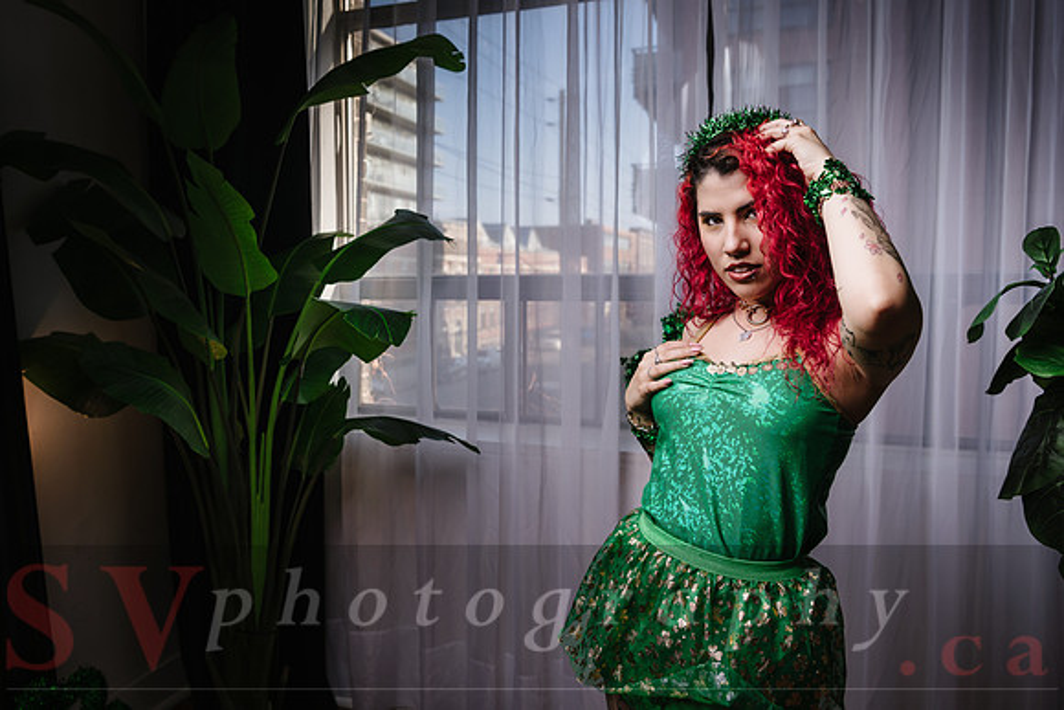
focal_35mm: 29
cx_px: 493
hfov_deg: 63.1
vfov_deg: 44.6
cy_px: 333
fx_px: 865
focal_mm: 27
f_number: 4.5
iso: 64
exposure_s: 1/160
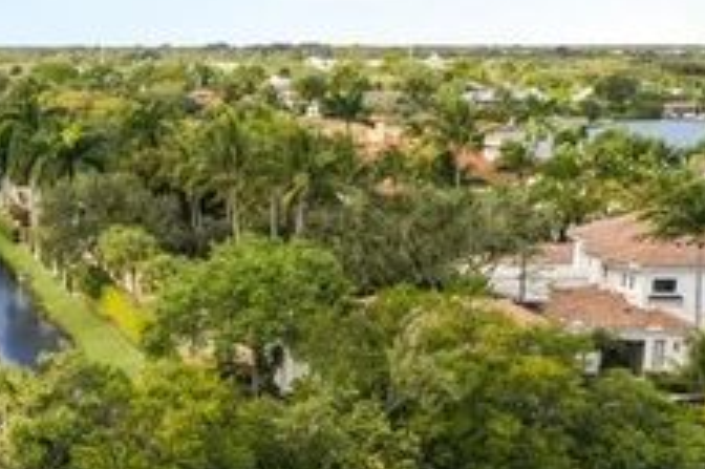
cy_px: 294
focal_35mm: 80
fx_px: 1565
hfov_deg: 22.1
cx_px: -271
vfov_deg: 17.0
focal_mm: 10.26
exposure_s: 1/400
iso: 100
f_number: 5.6
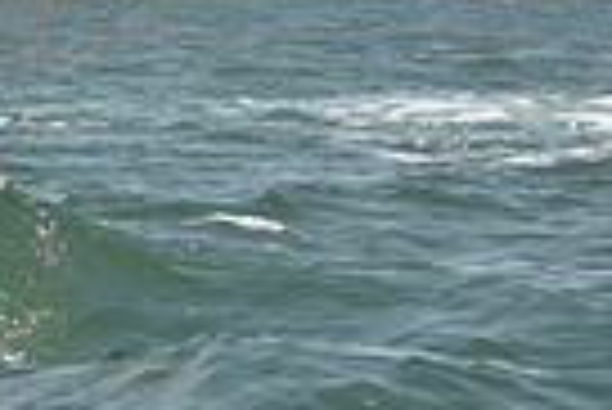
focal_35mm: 299
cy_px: -88
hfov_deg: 6.6
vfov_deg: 4.6
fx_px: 5088
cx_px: -675
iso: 250
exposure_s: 1/1000
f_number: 4
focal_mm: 70
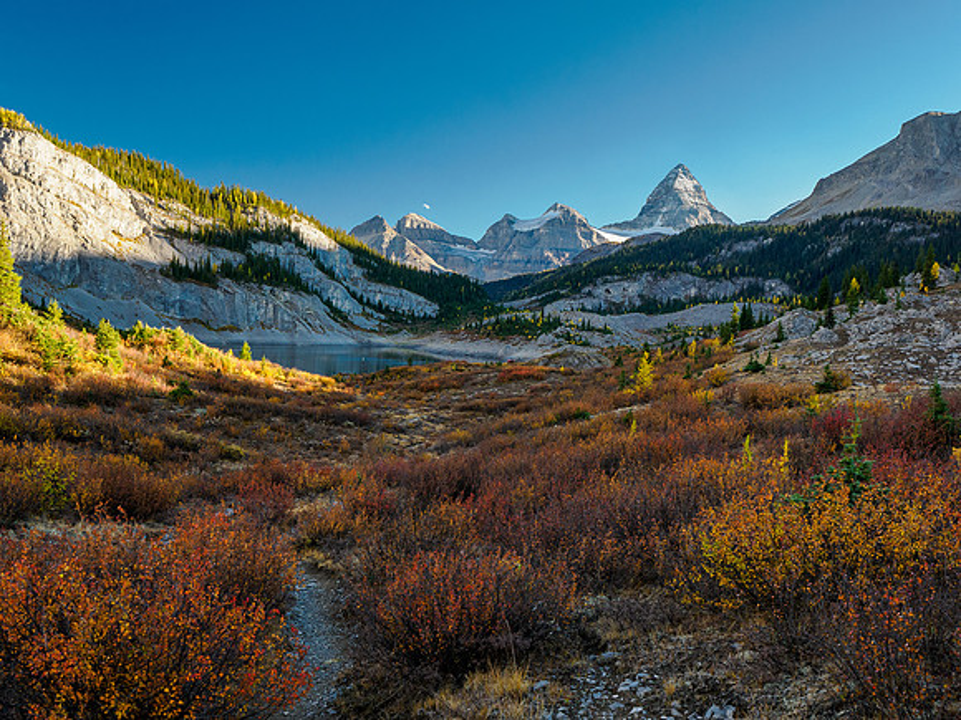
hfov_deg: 51.4
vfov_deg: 39.7
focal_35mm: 36
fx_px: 999
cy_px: 360
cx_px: 480
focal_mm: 18
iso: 500
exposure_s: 1/60
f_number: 8
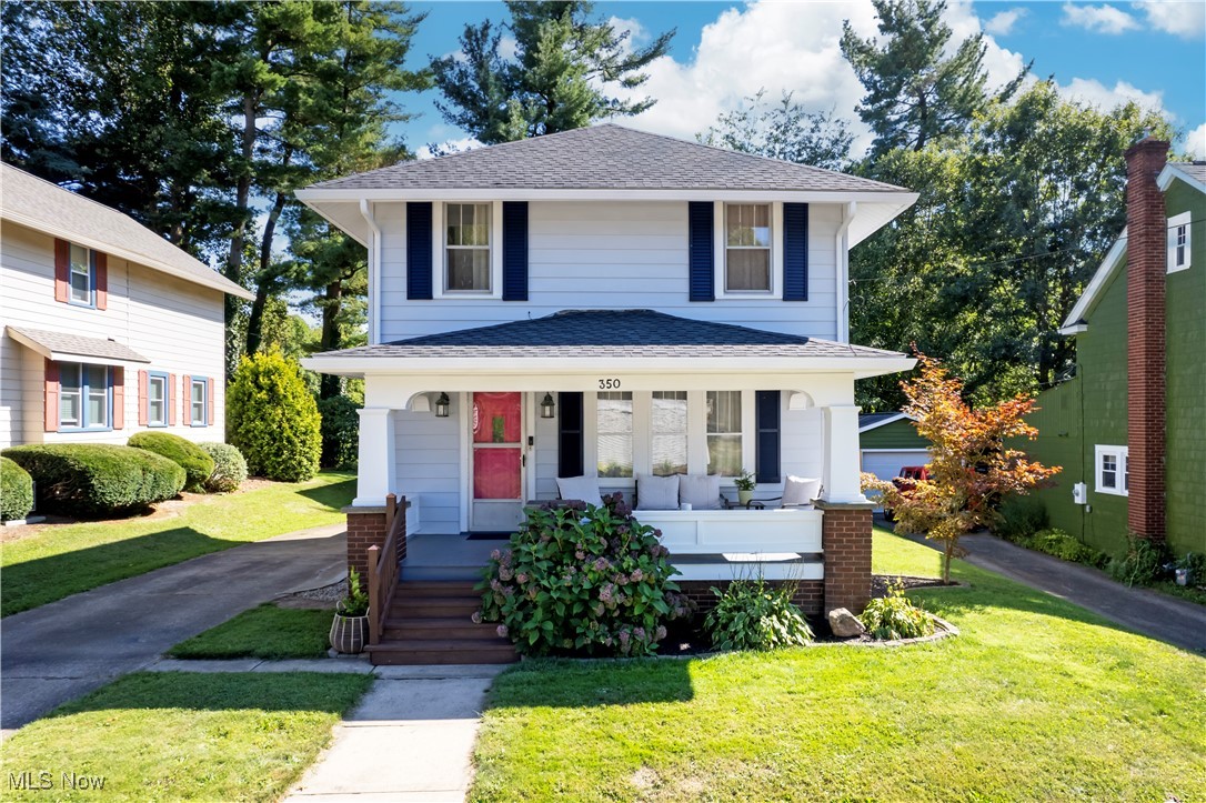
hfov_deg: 78.6
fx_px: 737
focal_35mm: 22
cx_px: 603
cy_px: 402
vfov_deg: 57.2
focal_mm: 8.38
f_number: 2.8
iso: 100
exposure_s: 1/640
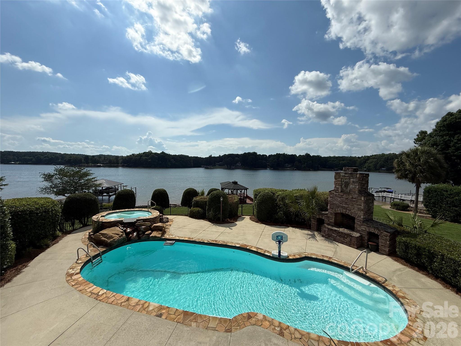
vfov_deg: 85.7
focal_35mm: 14
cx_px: 230
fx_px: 186
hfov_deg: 102.1
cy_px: 173
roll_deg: -1.2
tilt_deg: -2.5
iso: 64
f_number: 2.2
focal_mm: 2.22
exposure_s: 1/6173
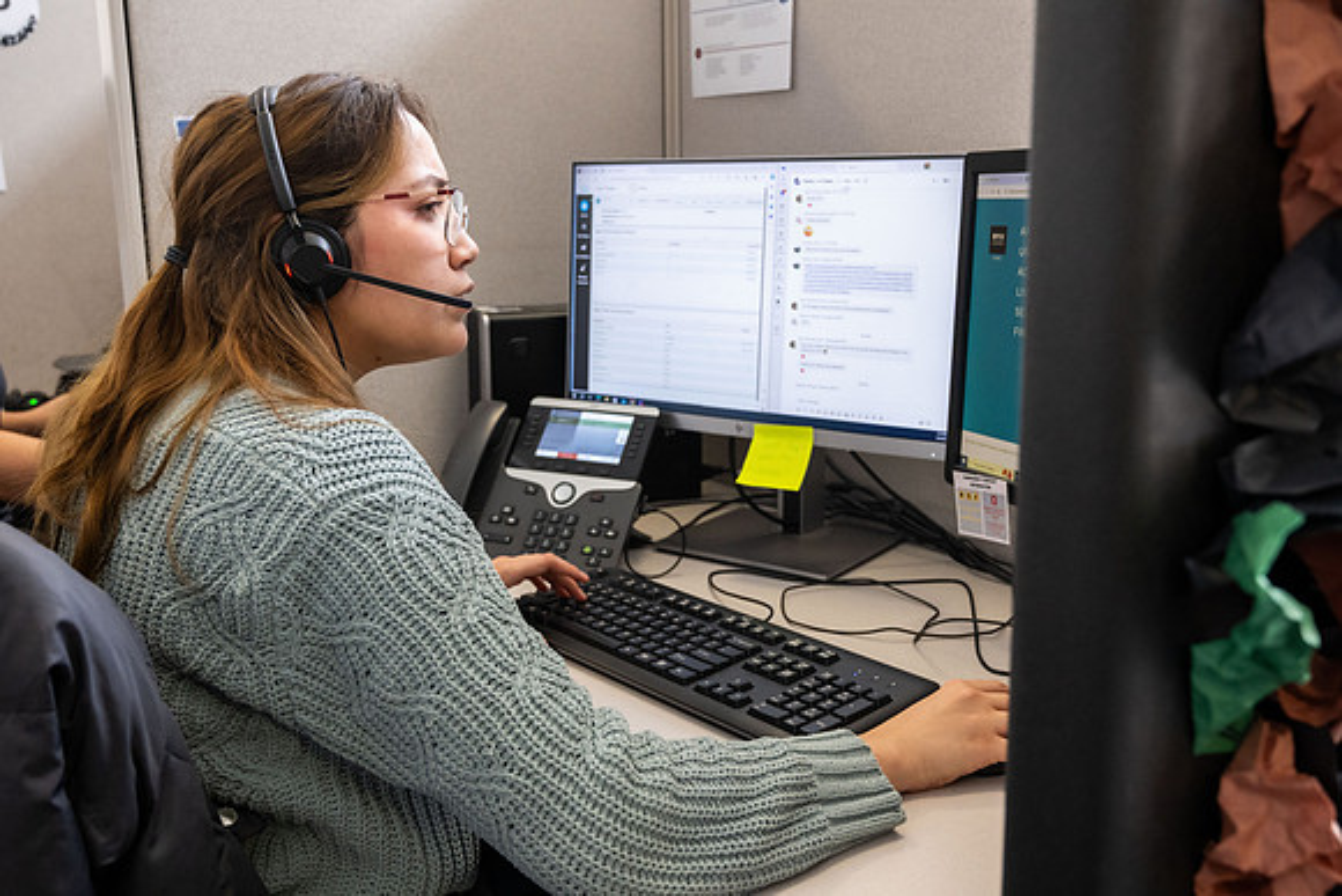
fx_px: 1342
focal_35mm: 36
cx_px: 671
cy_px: 448
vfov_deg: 36.9
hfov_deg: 53.1
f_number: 5
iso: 2000
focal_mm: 36
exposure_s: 1/125
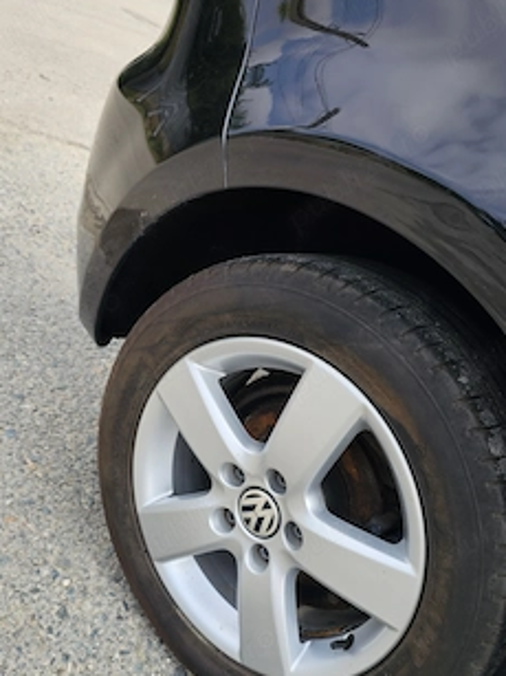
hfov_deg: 46.7
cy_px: 381
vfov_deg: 59.8
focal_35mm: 30
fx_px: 585
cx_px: 282
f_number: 1.7
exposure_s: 1/286
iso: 10
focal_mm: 6.3
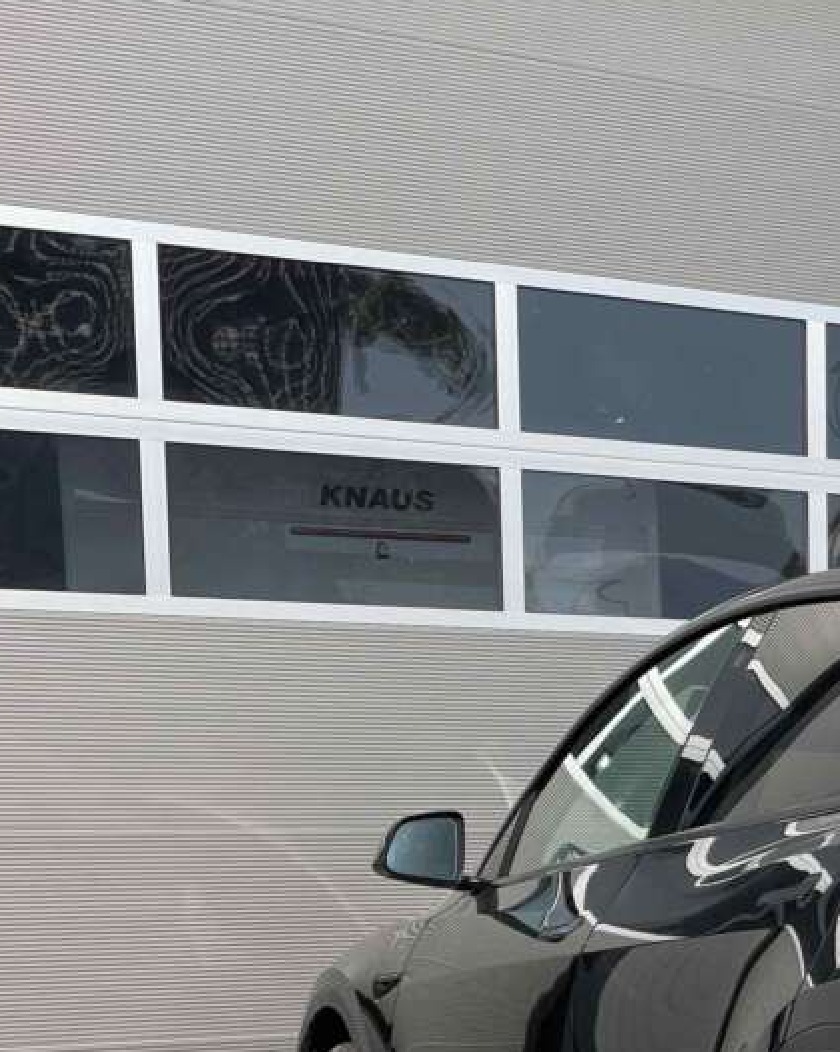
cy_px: 968
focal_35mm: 74
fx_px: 2302
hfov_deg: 18.2
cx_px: 1291
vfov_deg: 24.9
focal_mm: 4.2
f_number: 1.6
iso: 32
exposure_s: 1/3205
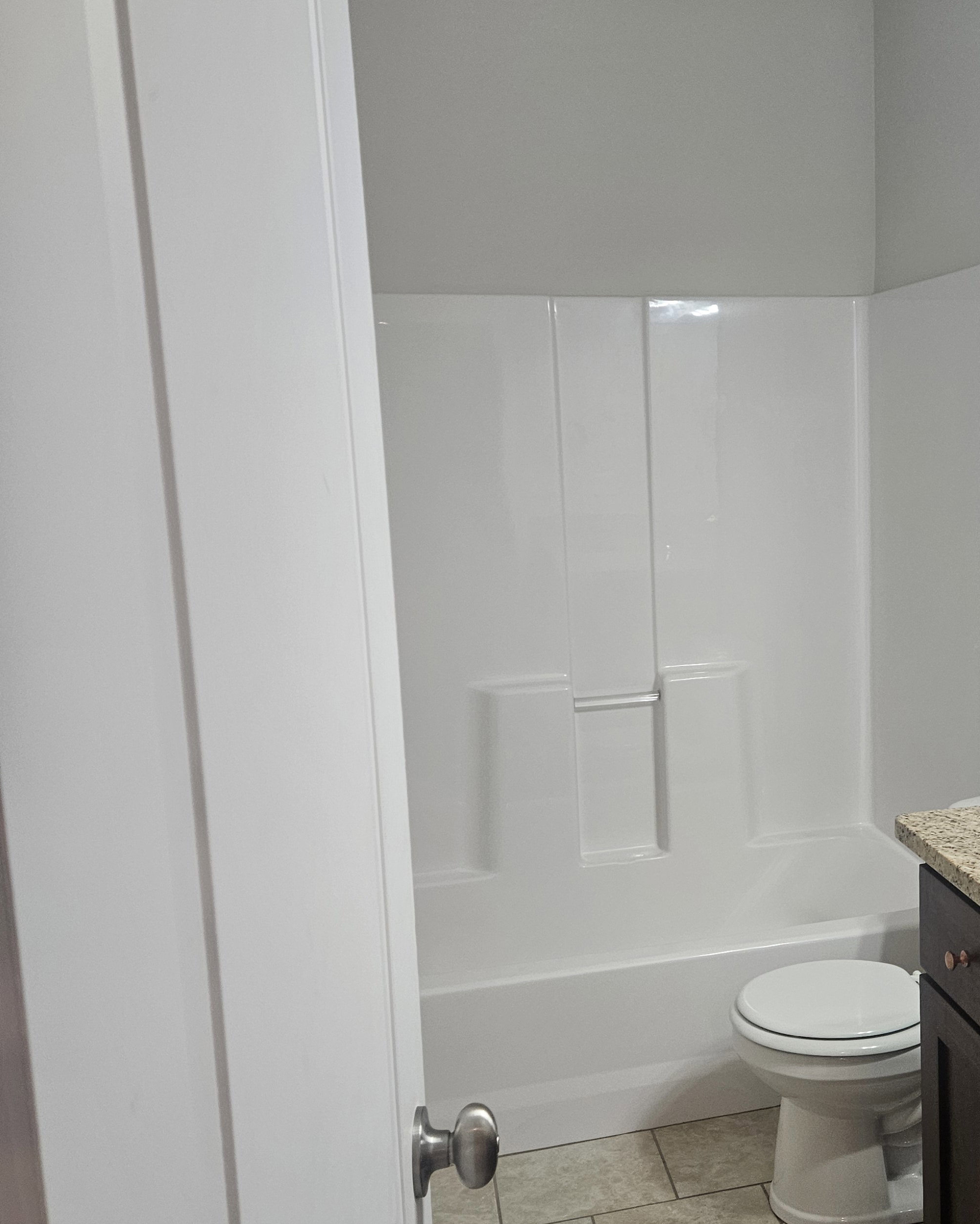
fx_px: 1305
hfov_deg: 40.0
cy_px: 640
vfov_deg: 50.3
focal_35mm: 36
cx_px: 735
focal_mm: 5.4
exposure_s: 1/120
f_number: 1.8
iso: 200
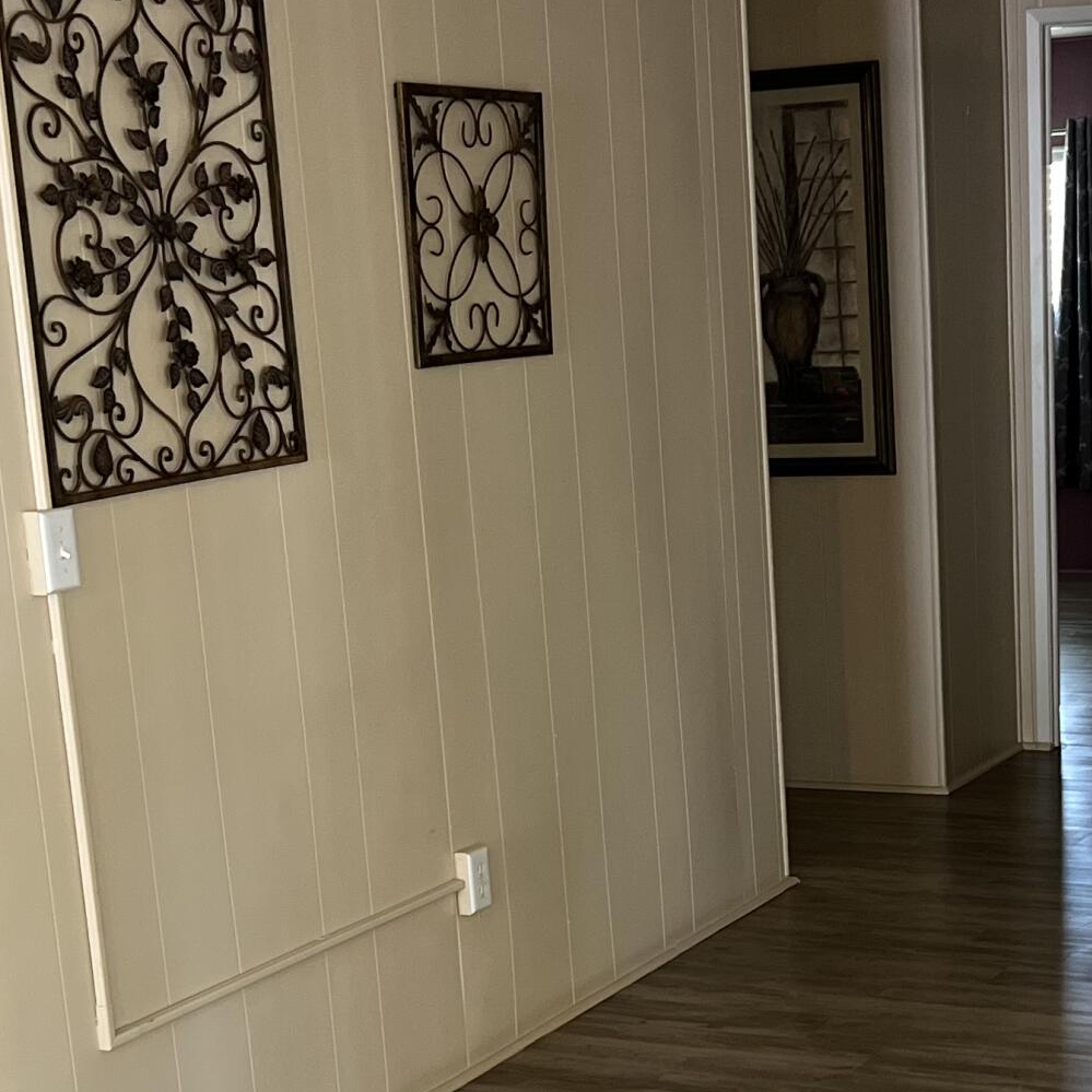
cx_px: 826
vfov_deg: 24.8
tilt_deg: -10.9
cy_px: 805
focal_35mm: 69
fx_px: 2463
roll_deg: +2.9
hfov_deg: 24.7
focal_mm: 5.7
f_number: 1.5
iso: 400
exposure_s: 1/60
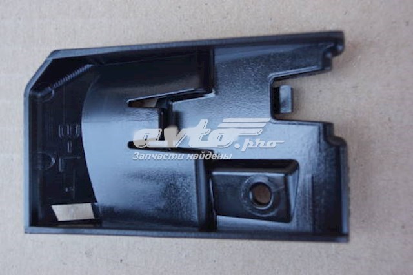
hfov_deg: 43.6
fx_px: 516
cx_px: 206
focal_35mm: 45
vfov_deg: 29.8
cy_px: 138
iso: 100
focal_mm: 30
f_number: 5.6
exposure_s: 1/80
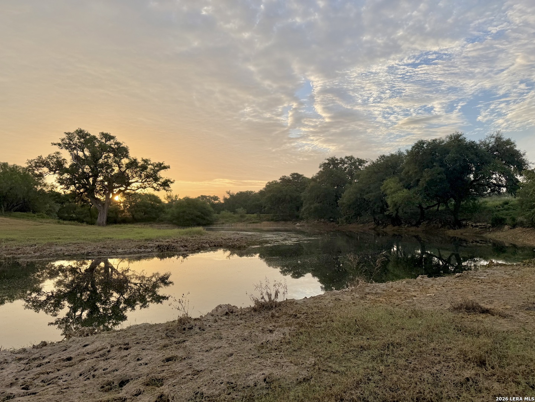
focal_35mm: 24
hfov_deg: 71.6
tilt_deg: +2.8
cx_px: 268
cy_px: 201
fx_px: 371
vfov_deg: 56.8
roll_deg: +0.8
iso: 80
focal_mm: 6.76
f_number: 1.78
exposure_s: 1/1314
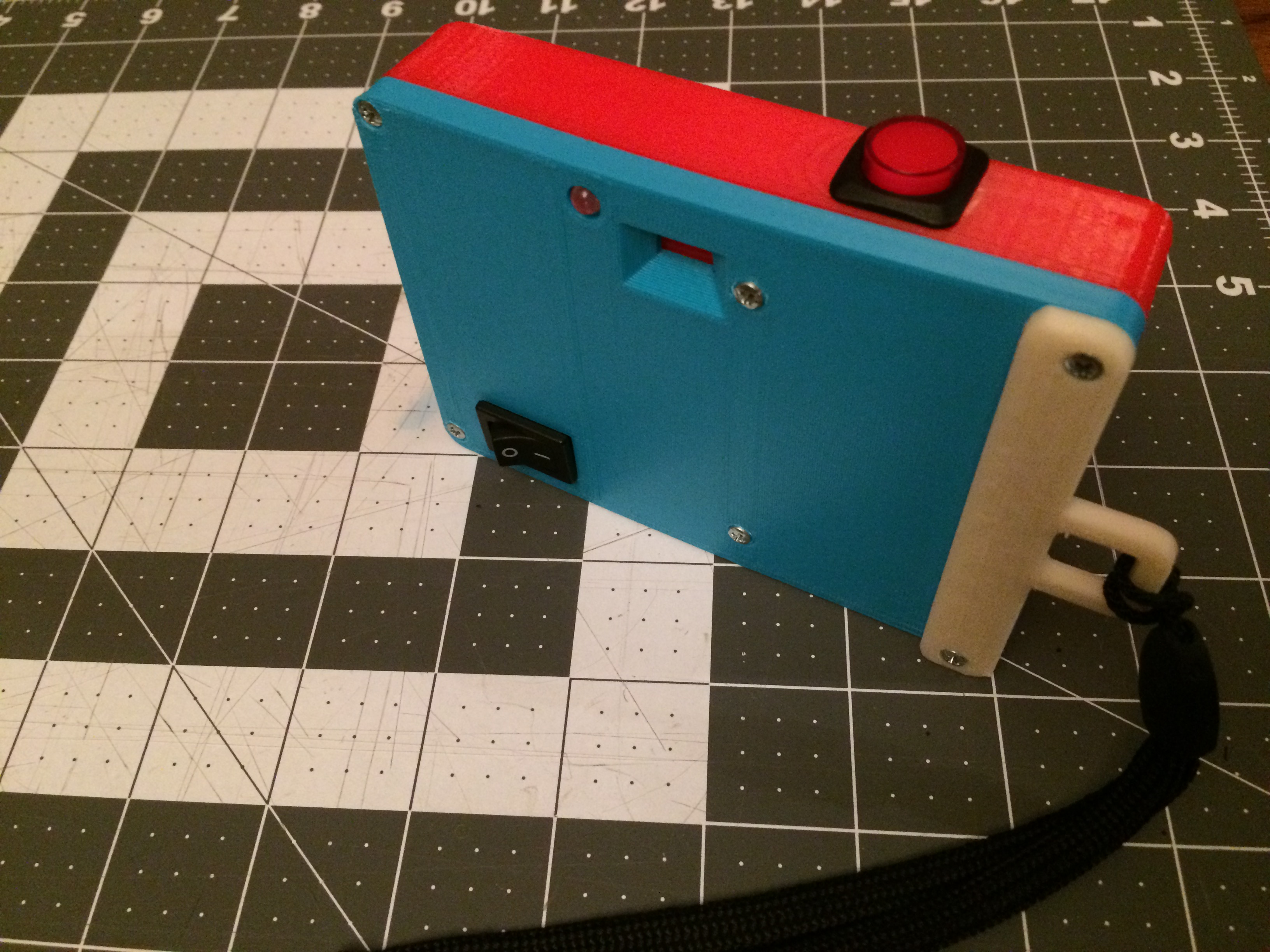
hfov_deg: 61.7
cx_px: 635
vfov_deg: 48.2
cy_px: 476
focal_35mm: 29
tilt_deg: -54.3
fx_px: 1064
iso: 320
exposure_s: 1/15
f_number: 2.2
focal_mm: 4.15
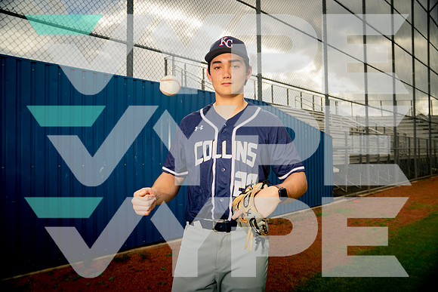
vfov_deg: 46.4
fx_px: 341
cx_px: 219
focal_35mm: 28
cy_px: 146
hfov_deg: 65.5
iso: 400
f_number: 4.5
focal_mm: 28
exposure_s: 1/250
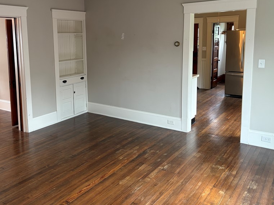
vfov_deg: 40.4
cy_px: 75
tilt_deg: -6.8
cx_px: 98
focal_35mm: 35
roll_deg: +1.6
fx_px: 277
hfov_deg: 51.9
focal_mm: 5.96
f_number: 1.6
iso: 160
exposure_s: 1/60
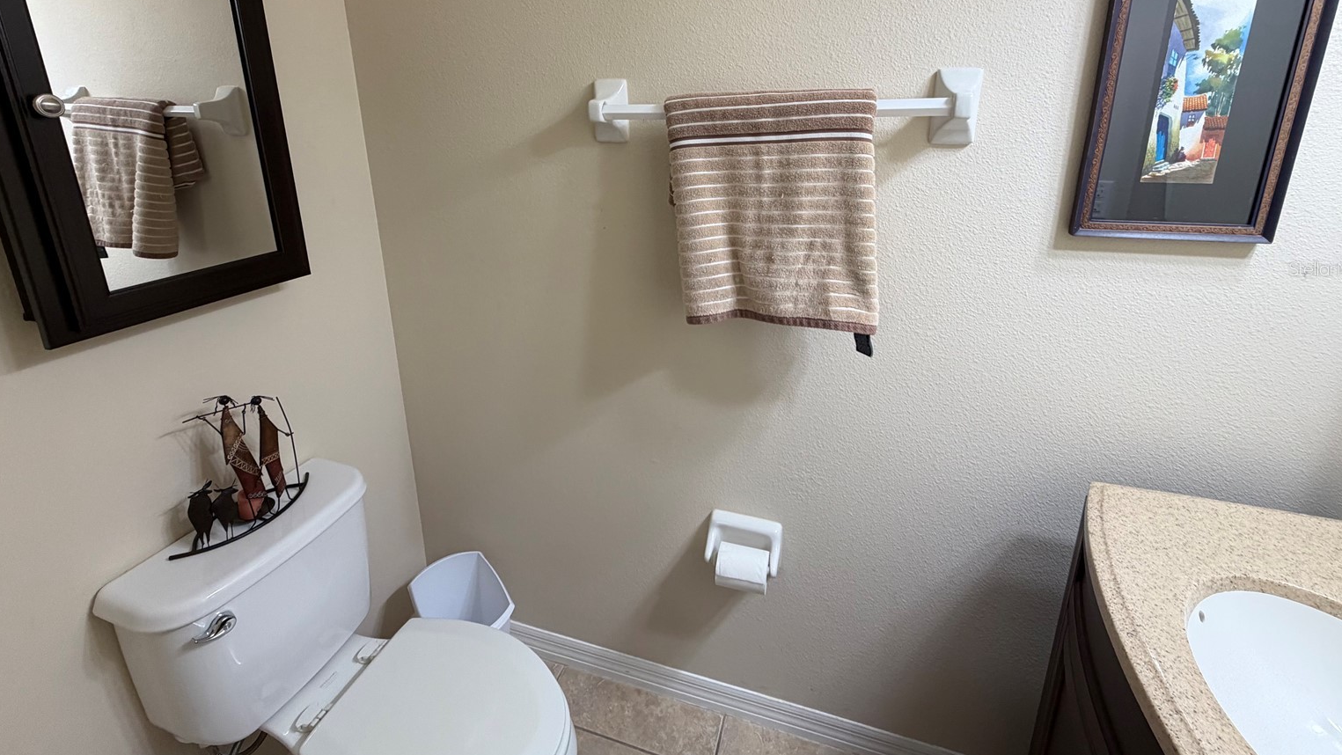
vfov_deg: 65.8
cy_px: 268
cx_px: 668
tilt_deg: -16.2
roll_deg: +1.2
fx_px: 569
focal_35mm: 16
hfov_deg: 99.4
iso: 160
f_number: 2.2
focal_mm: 2.22
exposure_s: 1/120
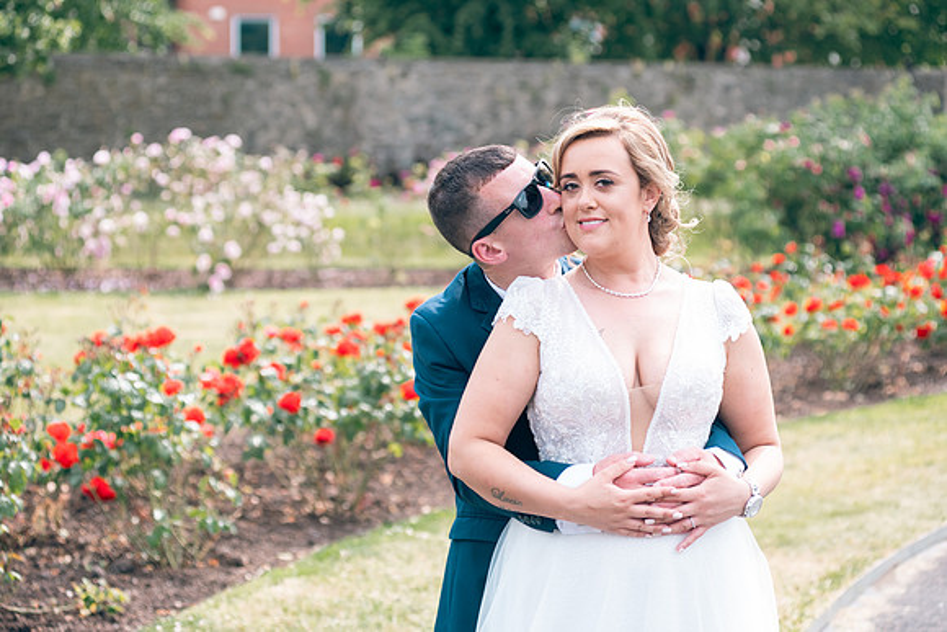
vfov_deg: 17.1
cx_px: 474
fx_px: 2105
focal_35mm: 80
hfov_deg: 25.4
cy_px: 316
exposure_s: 1/250
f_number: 3.5
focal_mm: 80
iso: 80
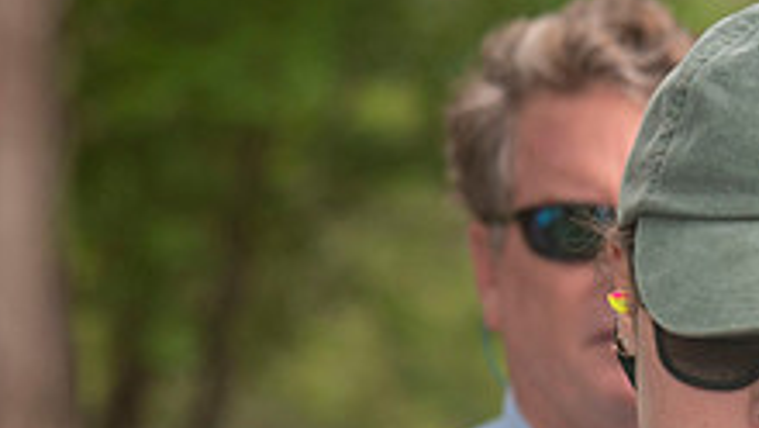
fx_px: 9444
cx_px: 904
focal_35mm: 469
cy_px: 639
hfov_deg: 4.6
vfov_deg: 2.6
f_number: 8
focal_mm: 170
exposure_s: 1/250
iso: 800
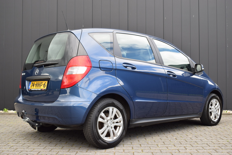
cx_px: 116
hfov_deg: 46.4
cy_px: 78
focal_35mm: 42
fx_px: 271
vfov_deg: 31.9
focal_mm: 28
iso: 400
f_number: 7.1
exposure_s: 1/200
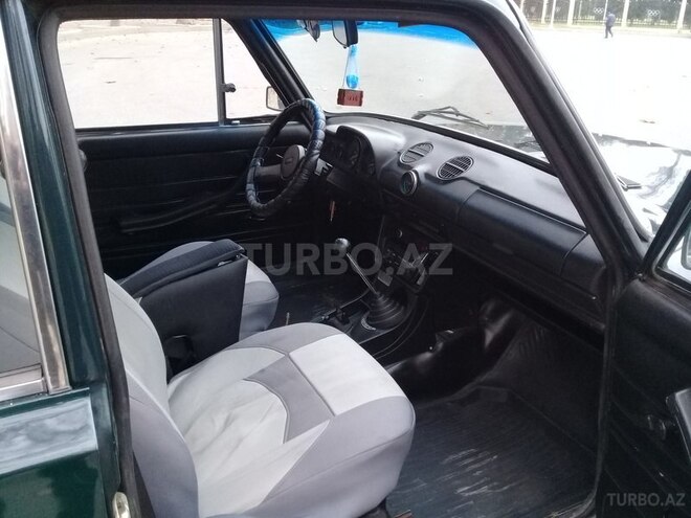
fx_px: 619
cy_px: 259
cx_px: 346
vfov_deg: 45.4
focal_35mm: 31
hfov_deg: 58.4
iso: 200
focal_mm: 3.3
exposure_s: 1/25
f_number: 2.2
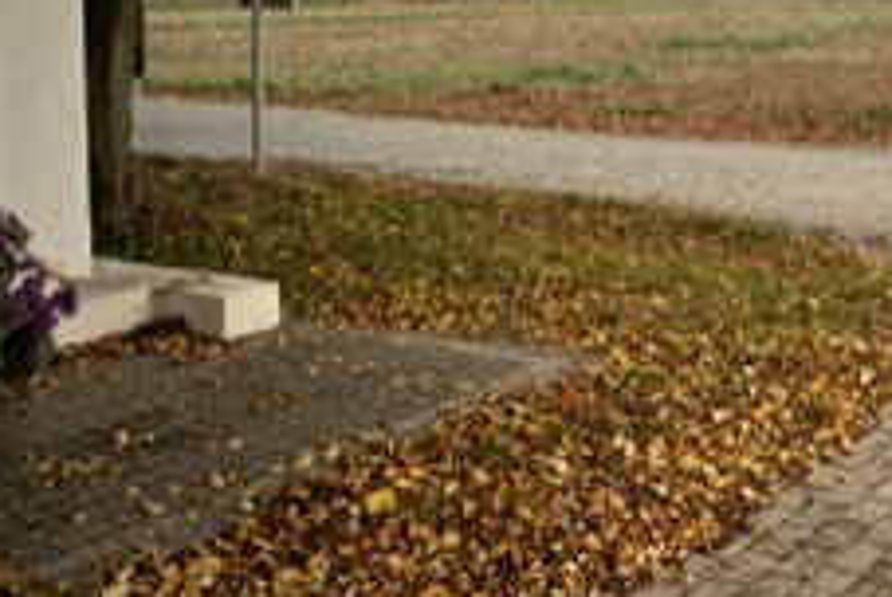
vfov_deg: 23.2
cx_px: 751
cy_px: 47
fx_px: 1414
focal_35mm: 57
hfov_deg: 33.7
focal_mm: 18
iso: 400
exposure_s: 1/800
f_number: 5
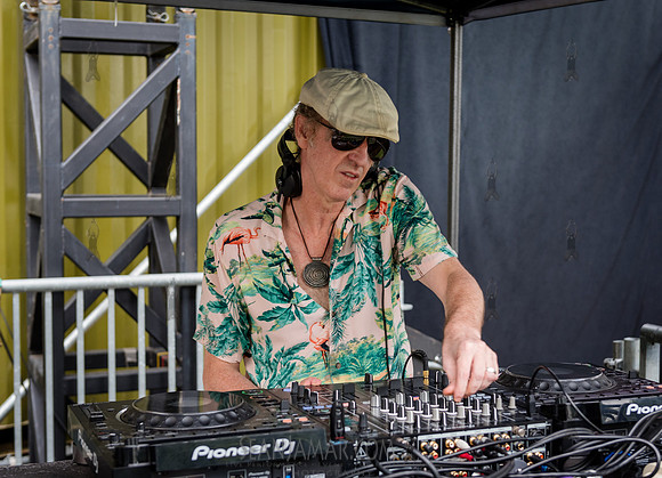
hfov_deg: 33.6
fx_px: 1095
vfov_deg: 24.6
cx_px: 371
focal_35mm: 58
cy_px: 227
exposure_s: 1/125
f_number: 3.5
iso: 500
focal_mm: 48
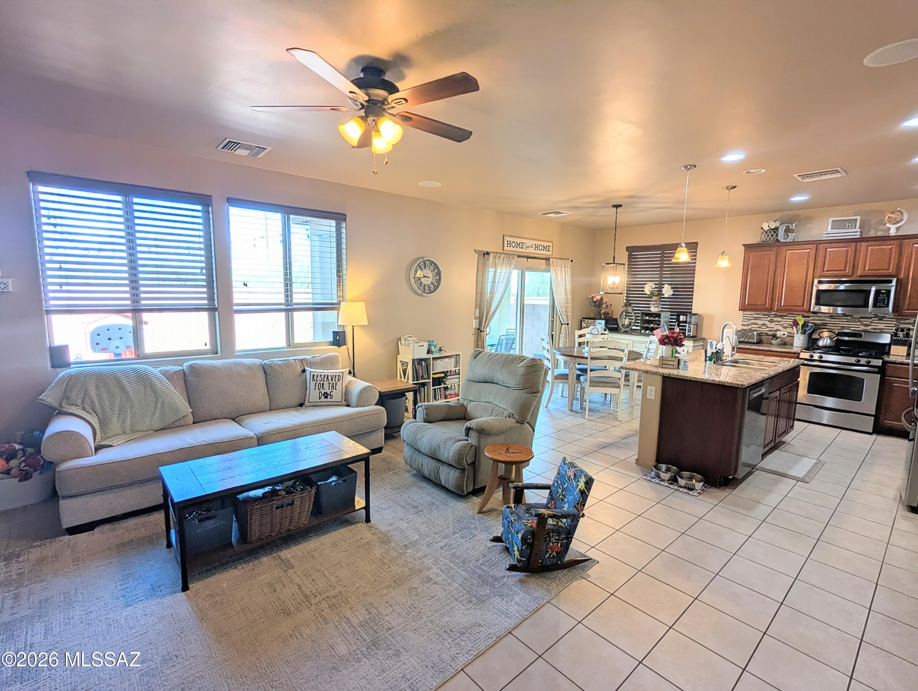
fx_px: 425
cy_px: 346
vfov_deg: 78.2
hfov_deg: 94.4
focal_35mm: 16
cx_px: 459
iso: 65
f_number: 2.2
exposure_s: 1/120
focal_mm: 2.35
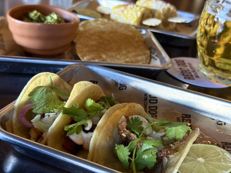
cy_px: 86
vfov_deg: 30.3
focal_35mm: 48
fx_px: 320
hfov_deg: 39.7
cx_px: 116
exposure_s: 1/40
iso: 200
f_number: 1.78
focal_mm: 6.76
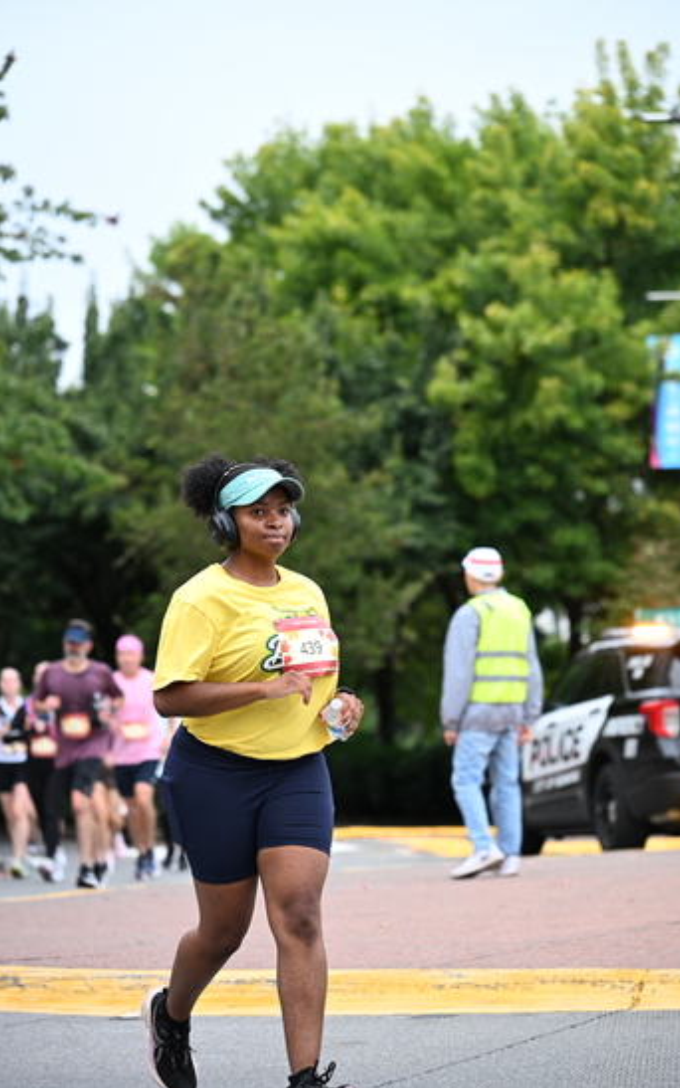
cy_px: 545
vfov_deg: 17.0
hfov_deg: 10.7
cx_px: 331
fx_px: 3646
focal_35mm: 123
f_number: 4
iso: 1600
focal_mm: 120
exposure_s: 1/640
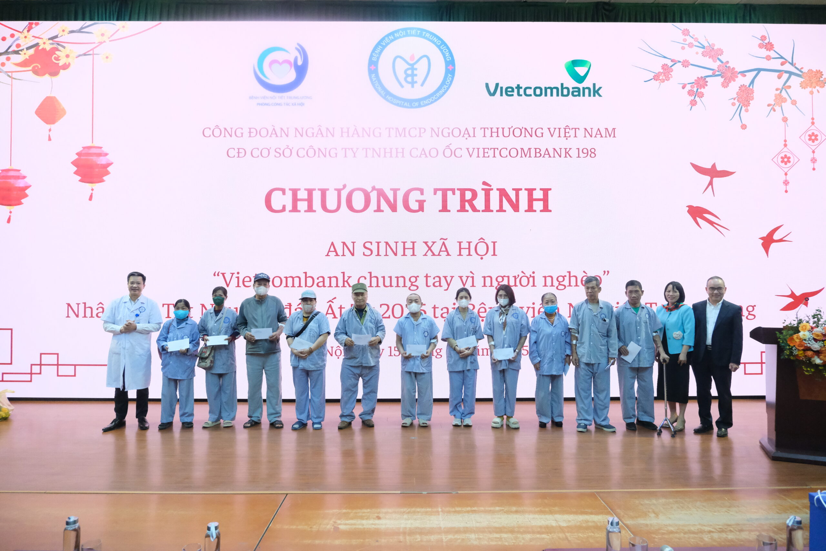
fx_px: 528
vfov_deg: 55.1
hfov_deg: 76.1
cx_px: 413
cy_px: 276
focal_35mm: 23
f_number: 3.5
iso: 6400
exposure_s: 1/160
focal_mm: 15
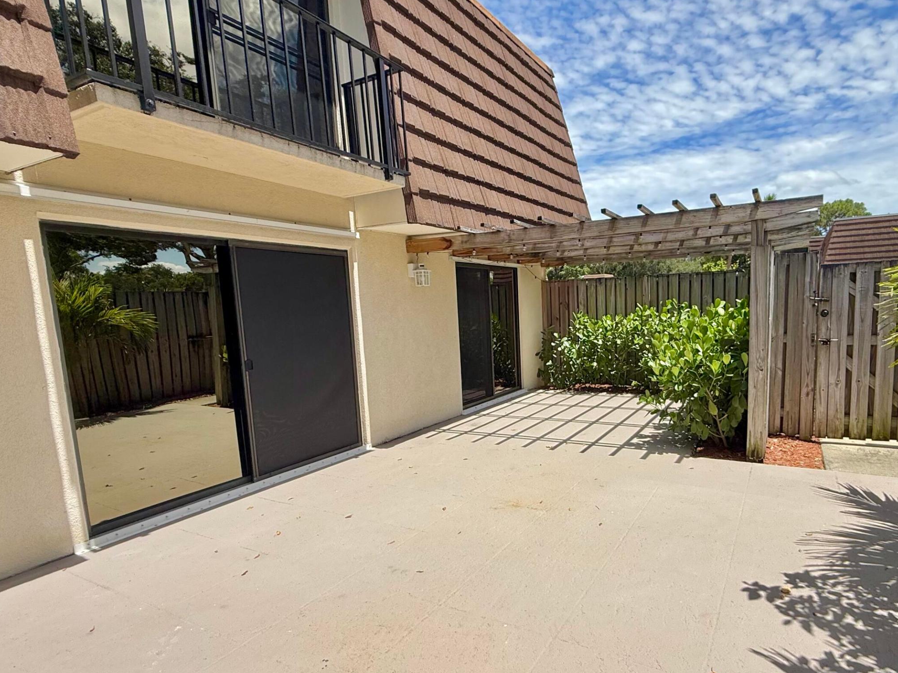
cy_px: 371
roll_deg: +1.6
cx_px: 529
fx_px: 519
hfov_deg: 81.0
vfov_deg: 65.8
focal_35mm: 20
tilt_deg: -6.9
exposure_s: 1/2237
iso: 50
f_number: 2.2
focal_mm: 2.22
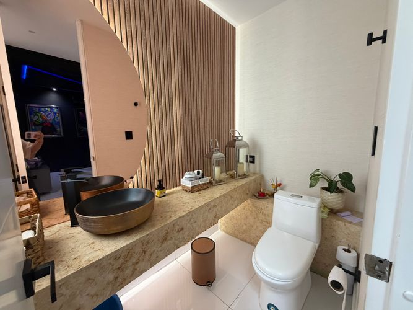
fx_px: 167
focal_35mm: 14
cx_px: 206
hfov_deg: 102.1
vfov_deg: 85.7
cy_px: 155
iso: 400
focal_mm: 2.22
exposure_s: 1/60
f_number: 2.2
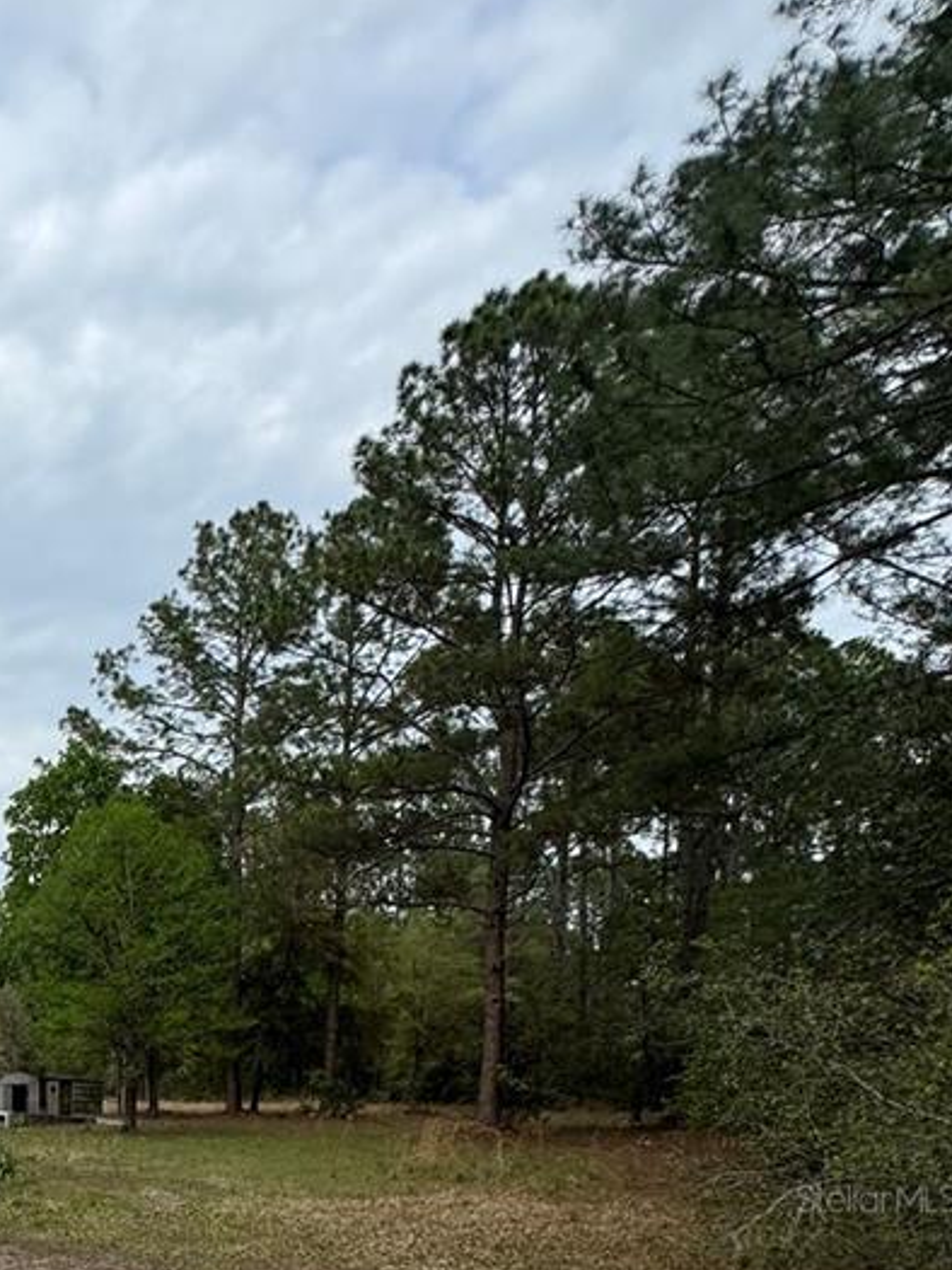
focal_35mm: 32
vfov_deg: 49.1
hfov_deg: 36.6
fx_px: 1173
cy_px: 1197
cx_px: -121
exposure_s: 1/727
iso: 40
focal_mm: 2.22
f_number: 2.2
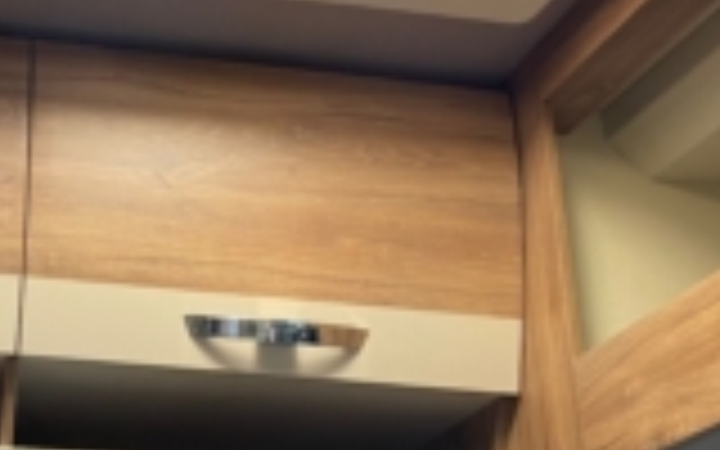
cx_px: 14
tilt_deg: +20.6
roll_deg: +0.2
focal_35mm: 69
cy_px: 320
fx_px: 1354
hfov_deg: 28.1
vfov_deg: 18.8
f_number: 1.8
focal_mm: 4.25
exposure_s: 1/50
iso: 100
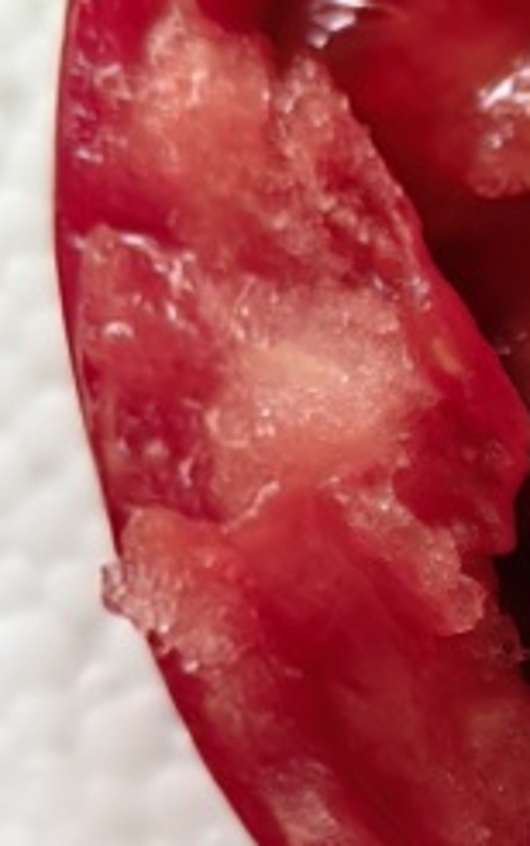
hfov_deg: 9.8
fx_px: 2862
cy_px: 1140
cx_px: 1057
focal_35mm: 124
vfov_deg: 15.9
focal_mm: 5.75
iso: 160
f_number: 2
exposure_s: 1/100
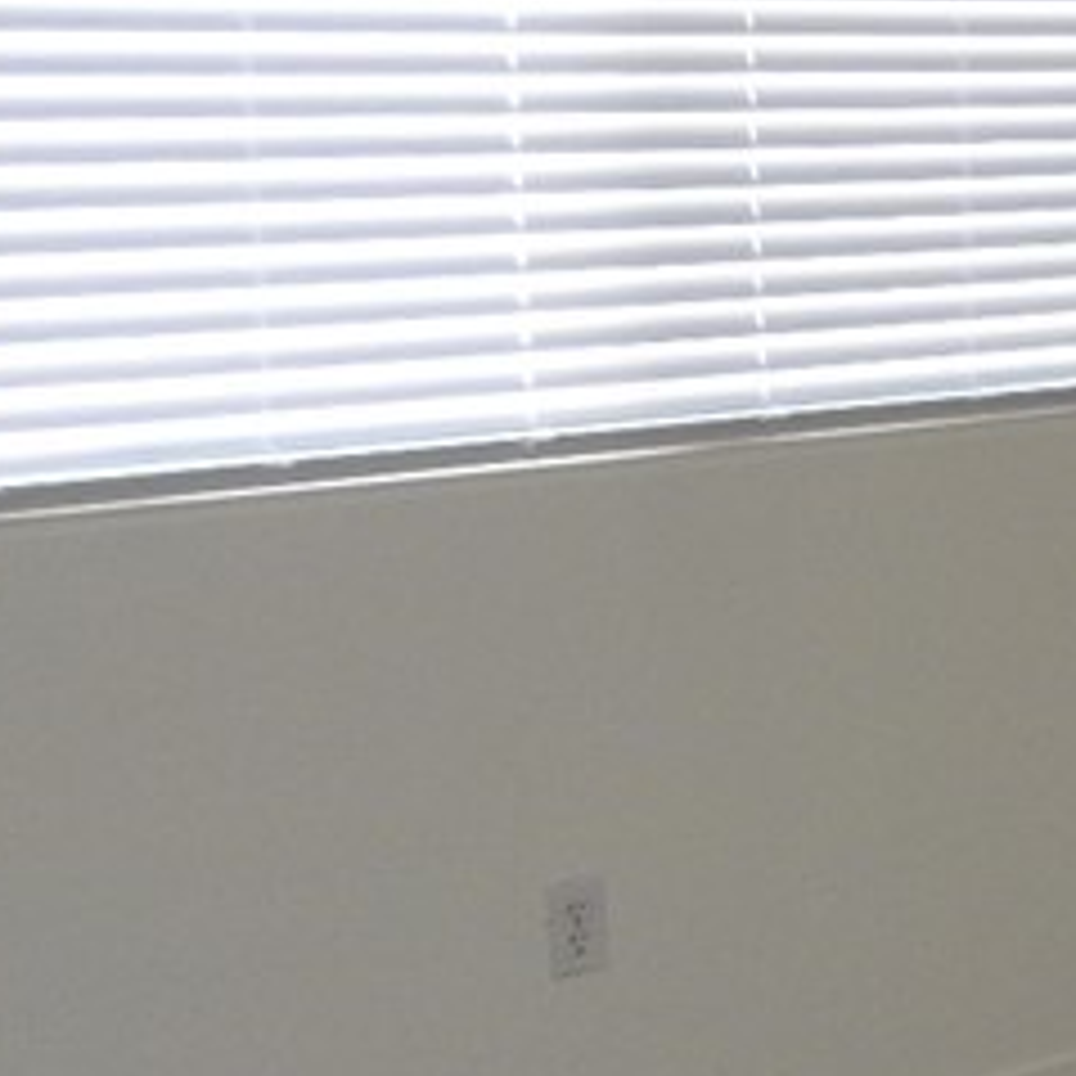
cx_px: 1810
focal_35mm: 91
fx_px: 3200
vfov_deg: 19.1
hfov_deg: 16.6
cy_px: 437
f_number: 3.3
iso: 200
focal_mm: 4.3
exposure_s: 1/30
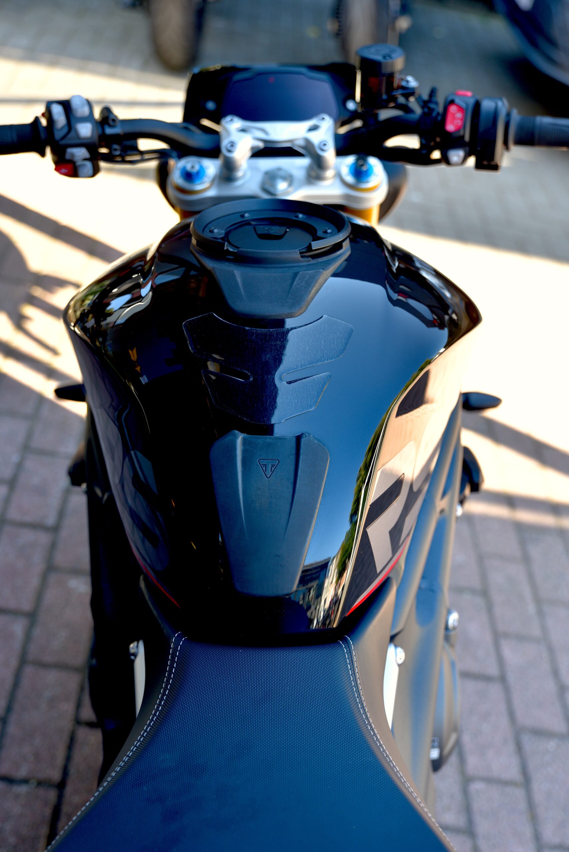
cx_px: 284
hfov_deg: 29.9
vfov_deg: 43.6
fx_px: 1066
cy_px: 426
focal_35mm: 45
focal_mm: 45
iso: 100
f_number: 3.5
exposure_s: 1/60
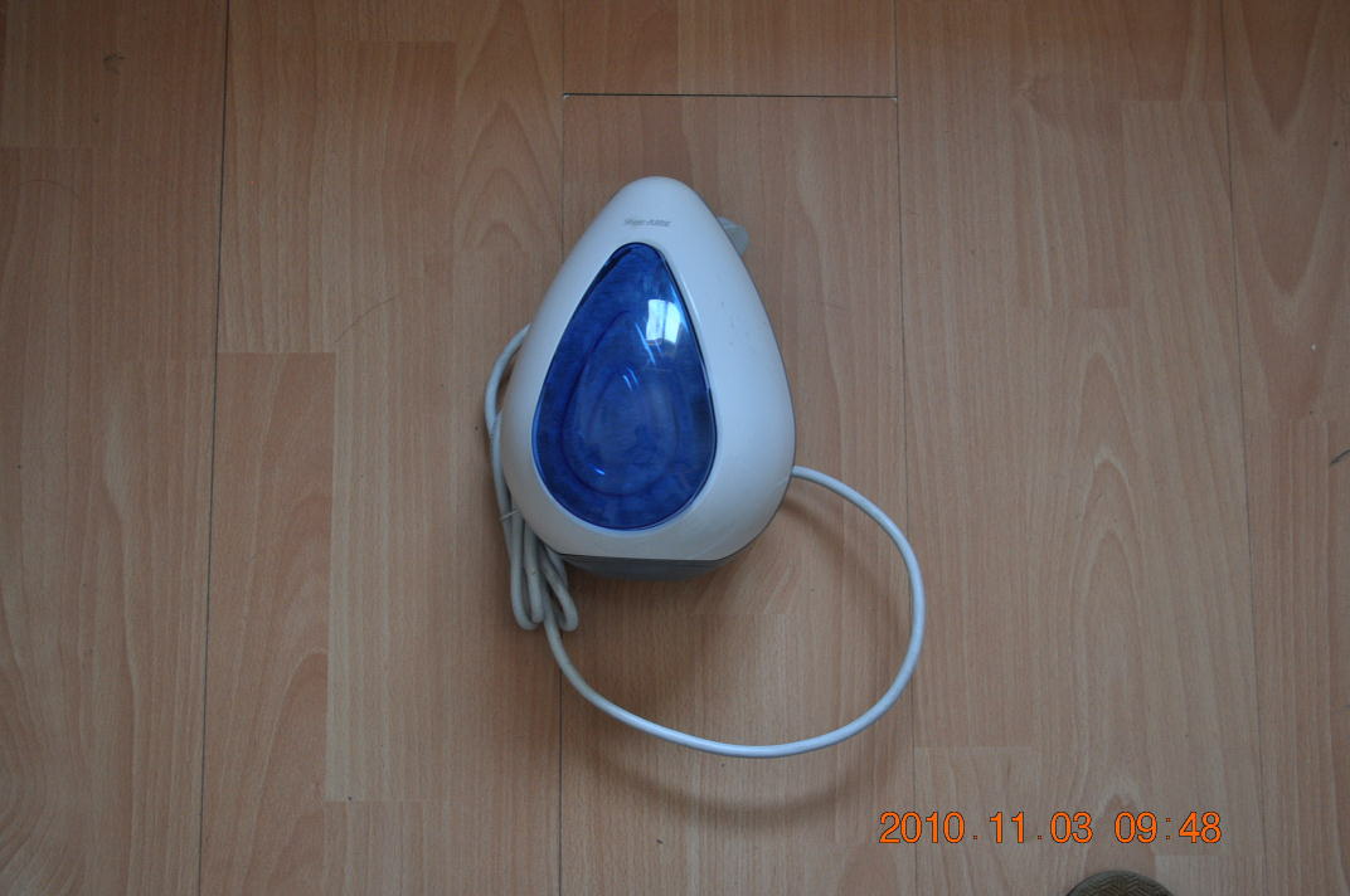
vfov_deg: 25.7
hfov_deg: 37.9
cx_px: 675
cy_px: 448
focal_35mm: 52
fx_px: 1966
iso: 560
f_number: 5
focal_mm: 35
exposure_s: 1/60
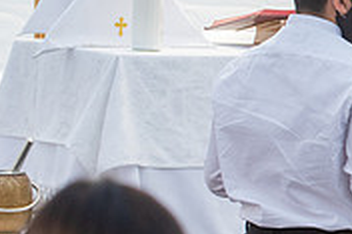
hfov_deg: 4.5
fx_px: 4386
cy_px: 120
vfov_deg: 3.1
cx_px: 654
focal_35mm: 449
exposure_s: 1/125
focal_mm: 116
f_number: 6.3
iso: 800
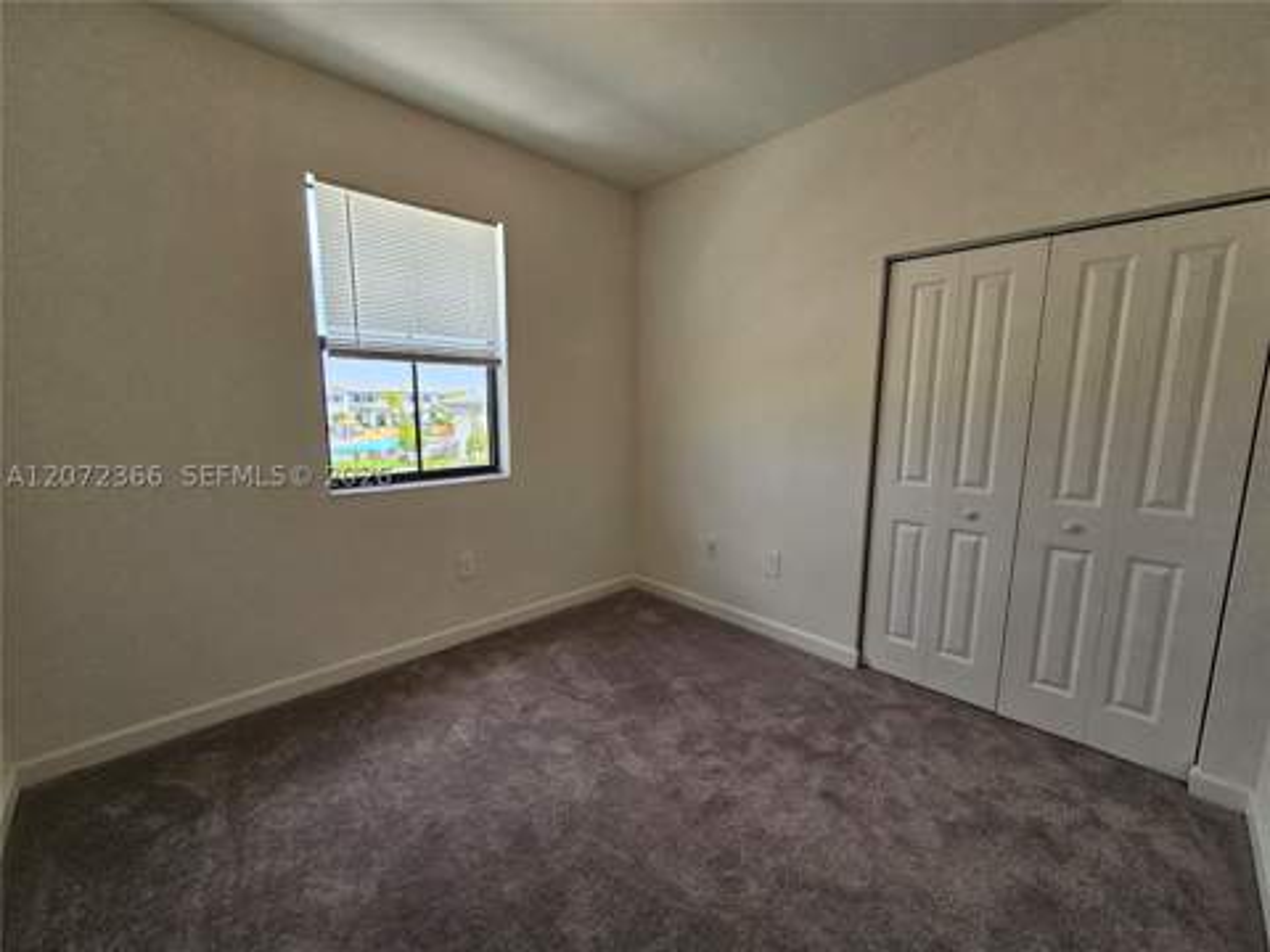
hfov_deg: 106.2
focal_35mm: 13
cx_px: 635
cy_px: 476
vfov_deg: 89.9
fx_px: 477
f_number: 2.2
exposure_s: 1/120
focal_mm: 2.2
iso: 80
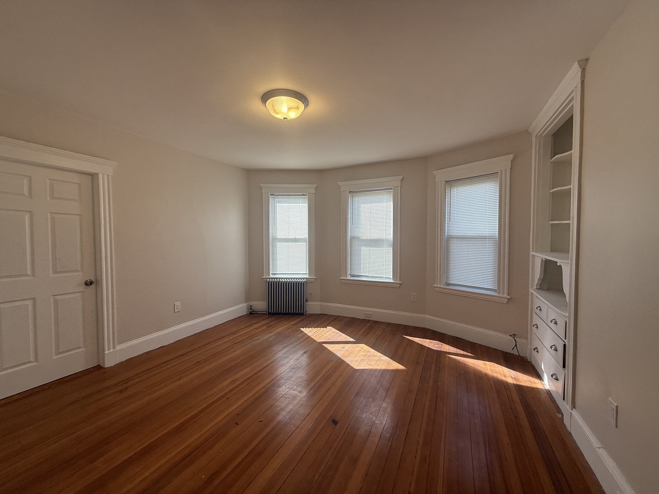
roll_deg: -0.2
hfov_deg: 102.1
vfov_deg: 85.7
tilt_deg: -1.4
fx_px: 267
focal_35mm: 14
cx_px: 330
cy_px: 247
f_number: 2.2
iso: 64
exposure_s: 1/239
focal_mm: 2.22
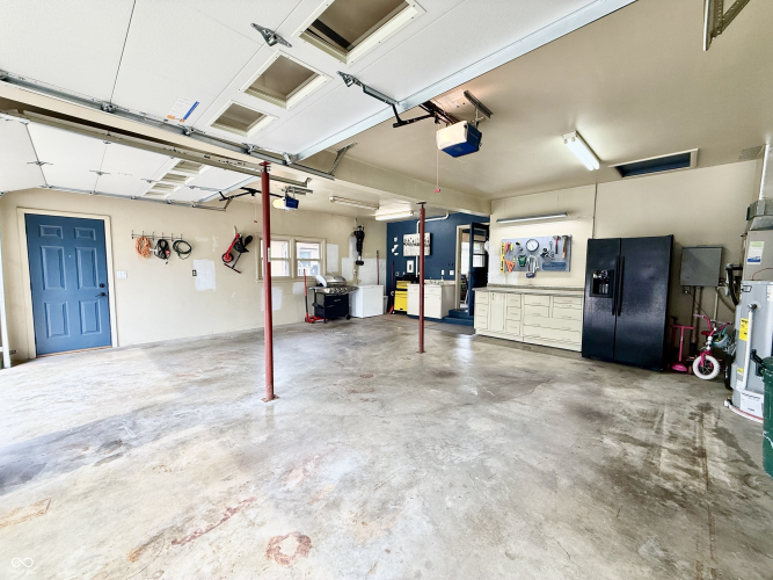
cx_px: 386
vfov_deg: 85.7
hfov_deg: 102.1
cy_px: 290
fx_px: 313
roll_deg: +0.5
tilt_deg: -3.3
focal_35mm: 14
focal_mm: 2.22
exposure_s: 1/120
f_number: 2.2
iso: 125
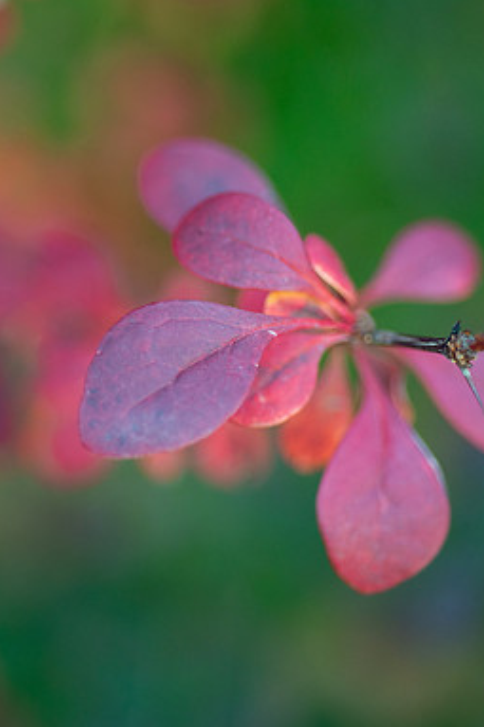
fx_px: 1837
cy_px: 365
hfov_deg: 15.0
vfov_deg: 22.4
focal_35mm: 91
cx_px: 167
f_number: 3.2
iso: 1000
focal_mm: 60
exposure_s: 1/250
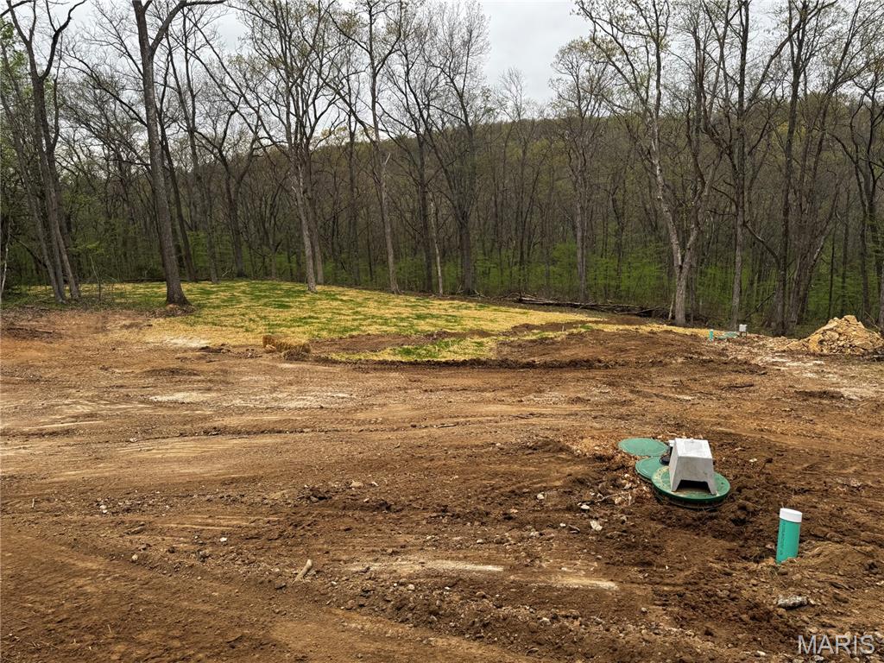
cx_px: 442
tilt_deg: -14.7
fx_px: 613
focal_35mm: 24
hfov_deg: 71.6
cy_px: 332
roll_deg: +2.2
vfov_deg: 56.8
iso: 80
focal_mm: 6.76
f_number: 1.78
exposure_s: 1/707
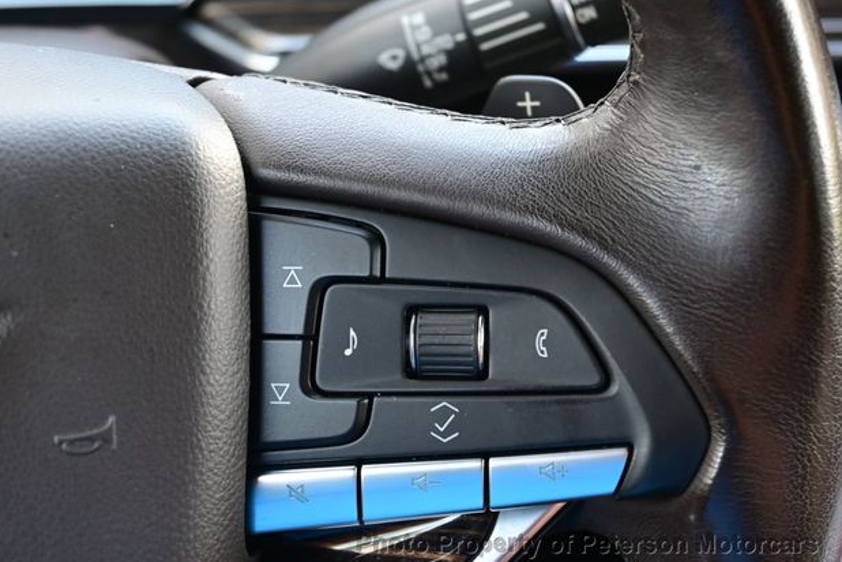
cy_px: 278
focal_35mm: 59
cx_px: 426
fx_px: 1380
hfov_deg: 33.9
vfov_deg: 23.0
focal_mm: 38
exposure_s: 1/60
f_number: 5.6
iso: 1100
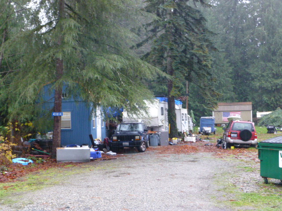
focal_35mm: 51
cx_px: 141
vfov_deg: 28.6
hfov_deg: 37.5
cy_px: 106
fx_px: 415
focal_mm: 9
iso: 800
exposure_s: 1/20
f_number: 4.4
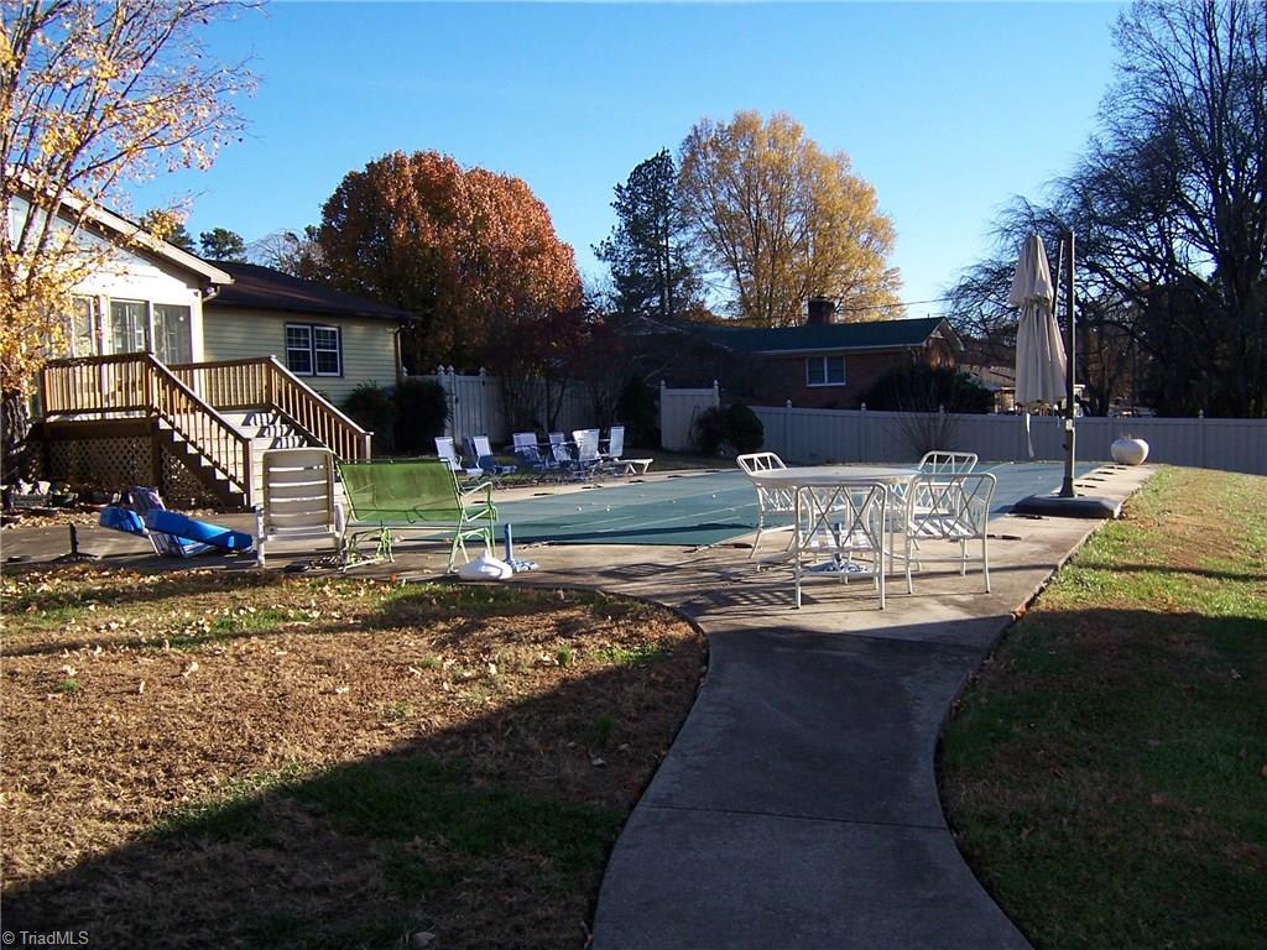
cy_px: 475
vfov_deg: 42.9
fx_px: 1208
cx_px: 634
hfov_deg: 55.4
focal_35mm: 33
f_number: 3.4
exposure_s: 1/500
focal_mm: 5.5
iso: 80
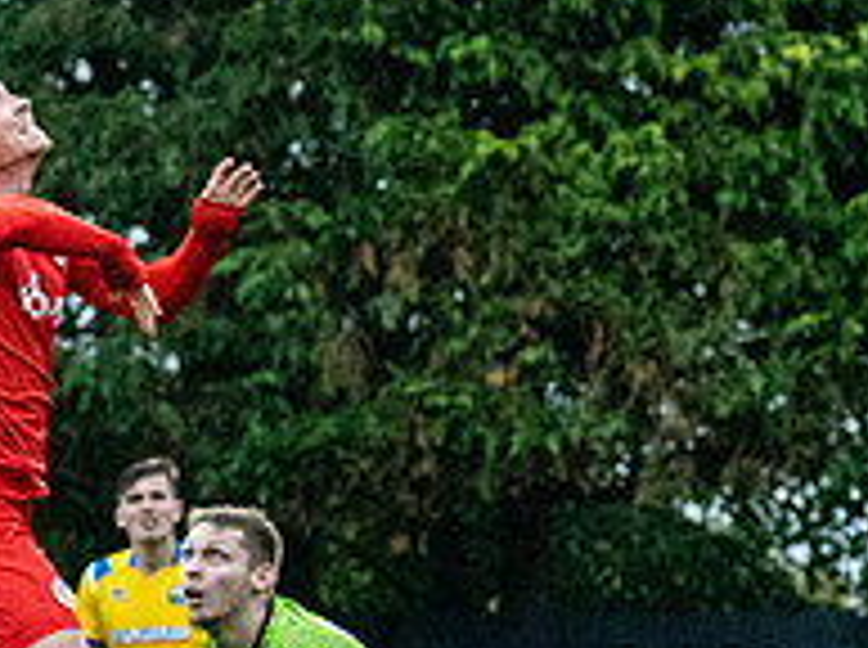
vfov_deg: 2.5
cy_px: 175
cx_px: 396
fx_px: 14767
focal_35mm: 590
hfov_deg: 3.4
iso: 10000
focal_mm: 135
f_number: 6.3
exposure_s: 1/640
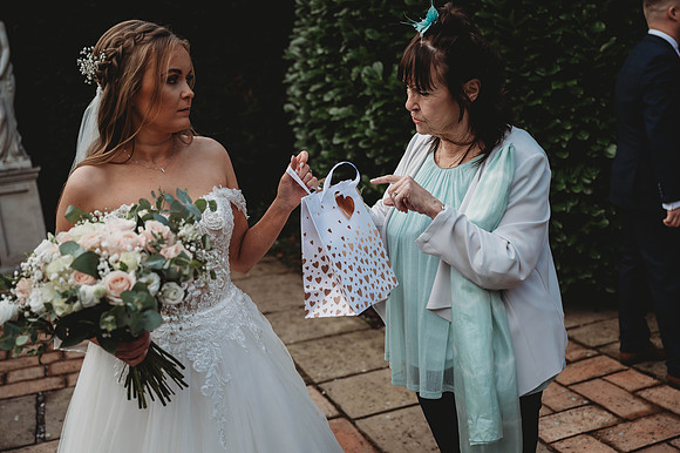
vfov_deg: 35.0
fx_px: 717
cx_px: 340
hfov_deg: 50.7
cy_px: 226
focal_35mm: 38
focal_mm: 38
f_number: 2.8
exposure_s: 1/640
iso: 100
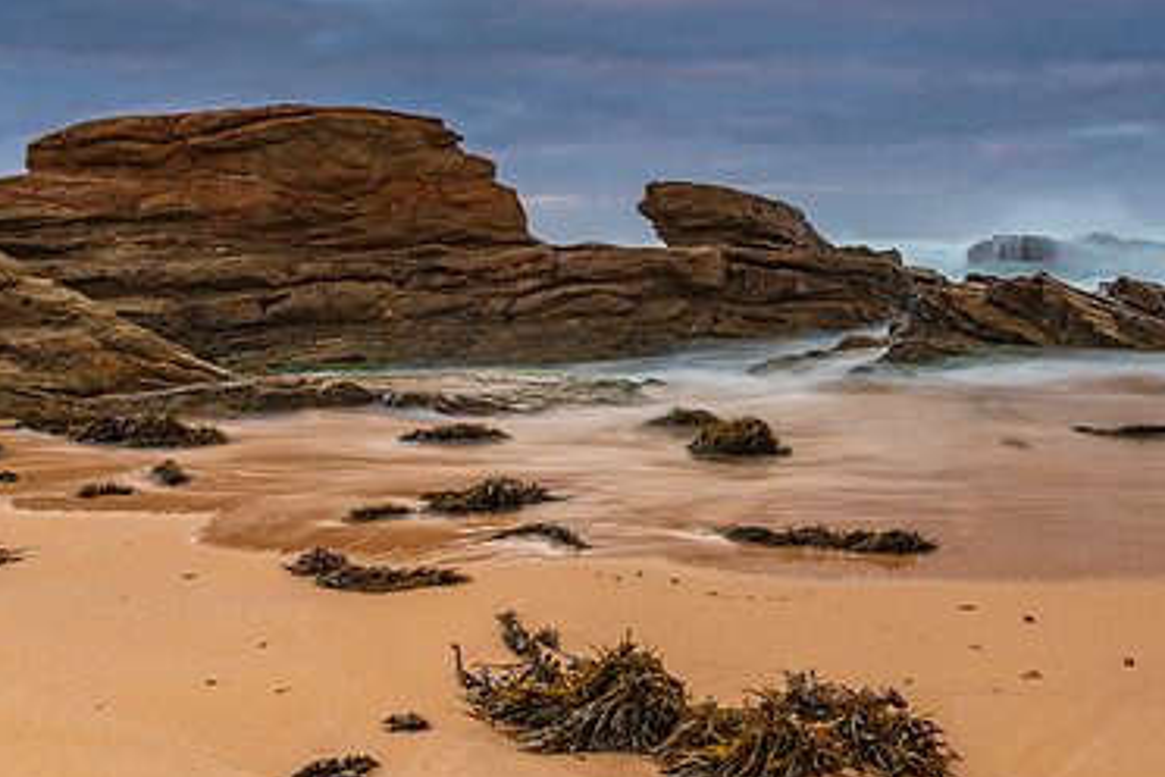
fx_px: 1230
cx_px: 673
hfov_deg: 50.5
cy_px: 249
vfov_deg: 34.7
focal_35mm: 38
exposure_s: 2.5
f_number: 8
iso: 80
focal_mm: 24
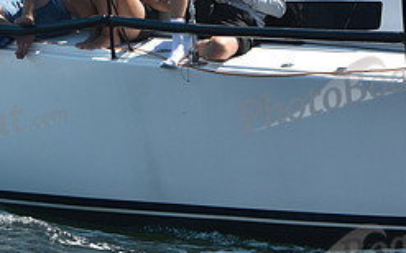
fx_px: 3439
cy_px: 29
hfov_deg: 6.8
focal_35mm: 311
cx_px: 155
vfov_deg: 4.2
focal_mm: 130
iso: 320
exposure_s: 1/1250
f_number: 8
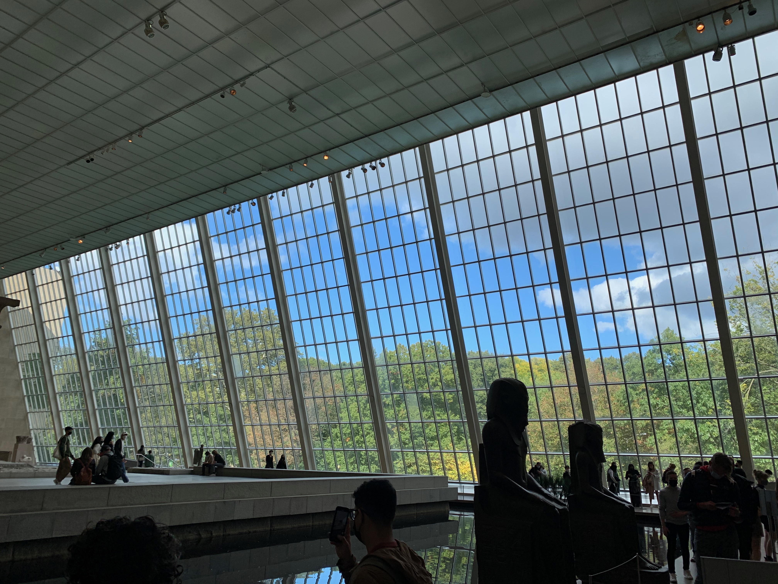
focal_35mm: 26
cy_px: 292
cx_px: 389
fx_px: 584
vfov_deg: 53.1
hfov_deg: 67.3
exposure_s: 1/991
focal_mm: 4.25
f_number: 1.8
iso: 25
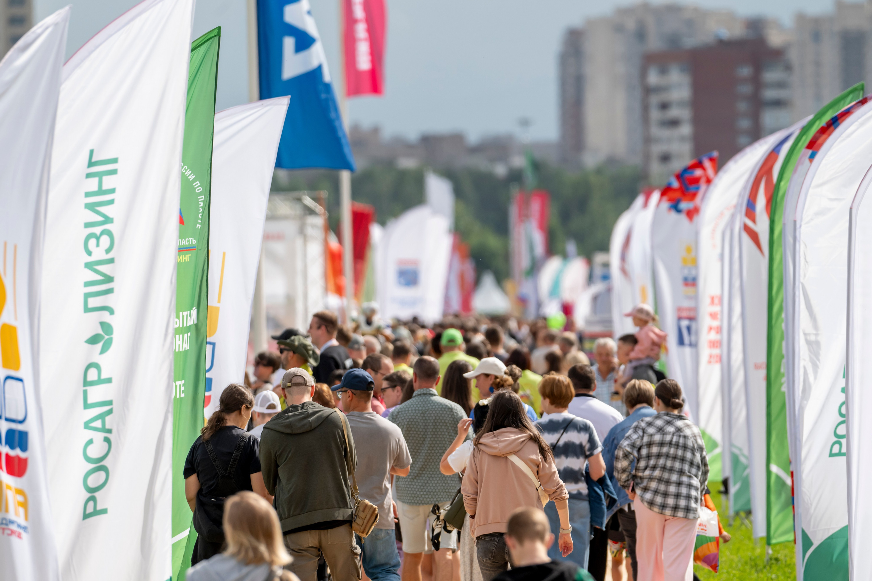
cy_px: 273
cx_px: 443
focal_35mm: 453
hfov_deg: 4.6
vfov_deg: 3.0
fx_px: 10972
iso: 800
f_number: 6
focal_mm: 420
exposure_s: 1/2500
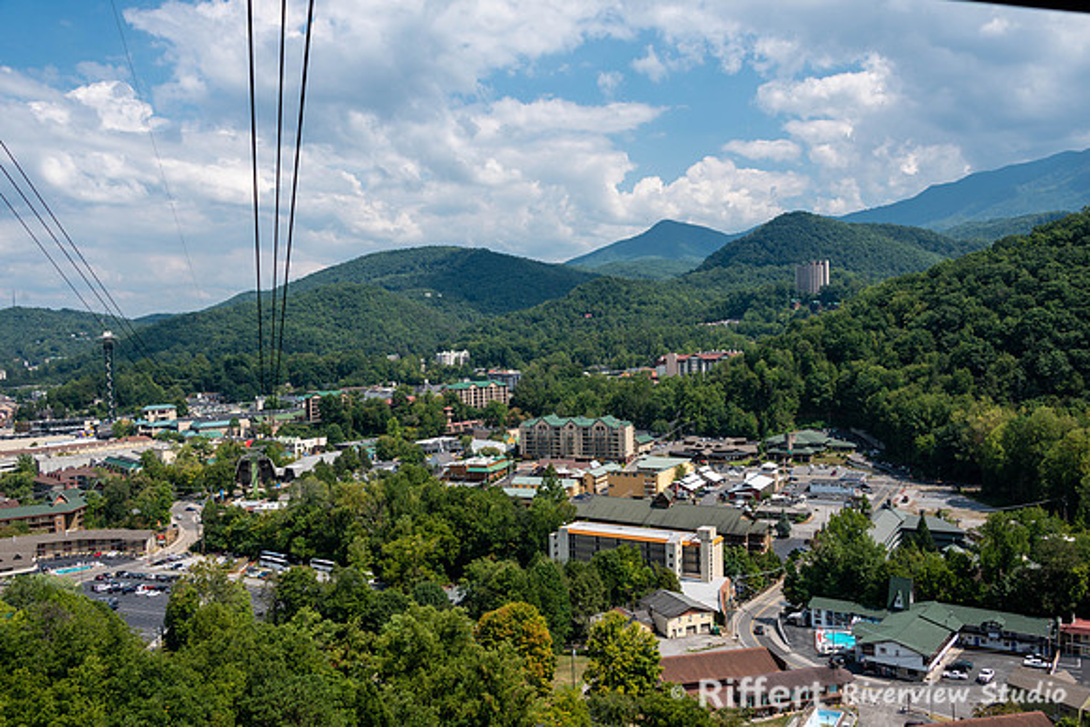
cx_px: 545
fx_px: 969
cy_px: 364
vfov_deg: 41.1
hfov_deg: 58.7
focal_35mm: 32
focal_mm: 32
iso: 100
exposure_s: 1/320
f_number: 8
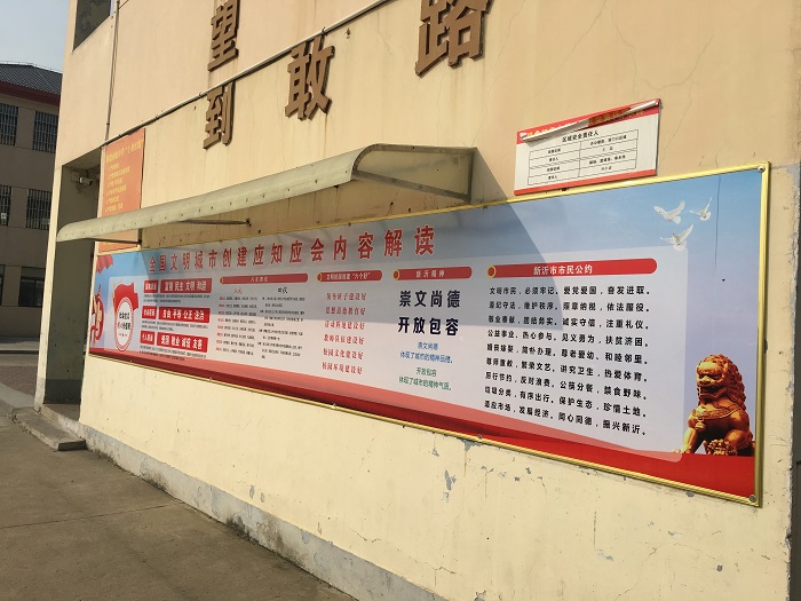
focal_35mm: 29
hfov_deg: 61.7
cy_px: 300
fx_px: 671
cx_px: 400
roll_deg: -3.6
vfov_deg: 48.2
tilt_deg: +2.4
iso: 25
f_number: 2.2
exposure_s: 1/3344
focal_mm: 4.15
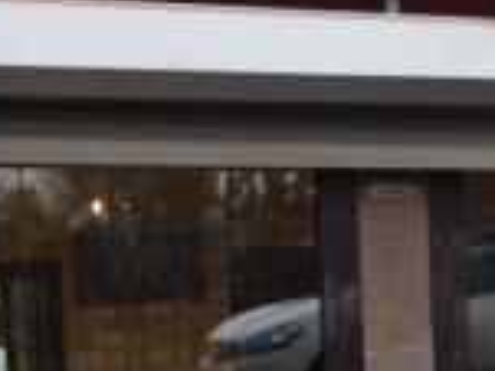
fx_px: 1757
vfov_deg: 11.8
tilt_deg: -6.9
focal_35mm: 123
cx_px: 639
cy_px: 456
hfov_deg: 15.3
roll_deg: +1.4
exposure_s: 1/586
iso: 32
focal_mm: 4.15
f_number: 2.2
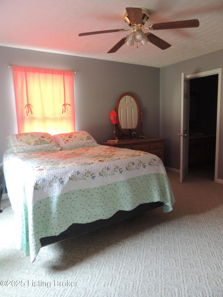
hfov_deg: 56.8
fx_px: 206
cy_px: 148
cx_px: 112
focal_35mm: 24
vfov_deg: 71.6
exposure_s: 1/15
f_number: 3
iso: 400
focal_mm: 4.3
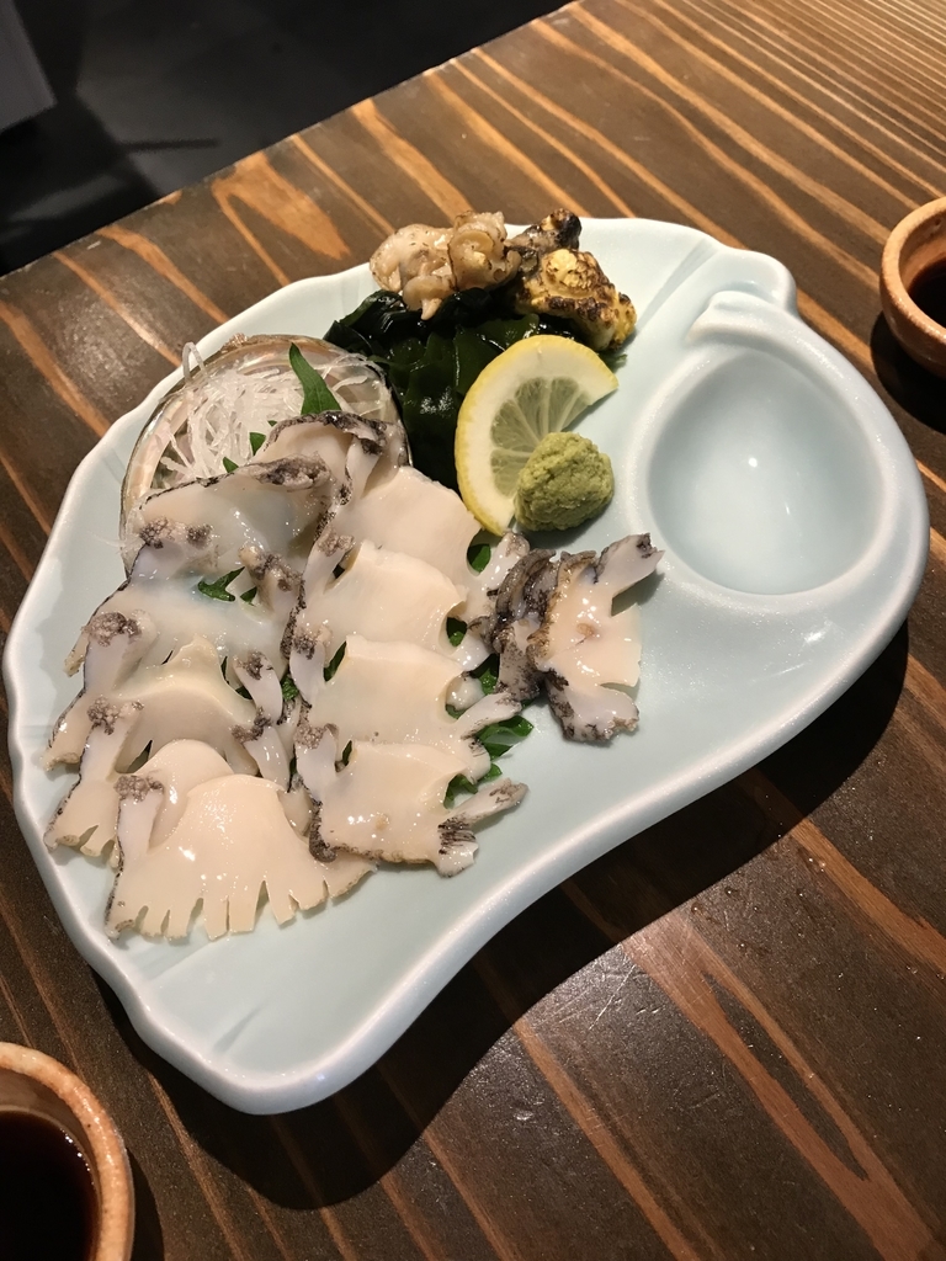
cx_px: 473
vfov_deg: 63.4
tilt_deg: -59.1
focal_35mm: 28
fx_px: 1020
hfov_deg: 49.7
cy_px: 630
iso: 40
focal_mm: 3.99
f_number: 1.8
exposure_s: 1/15
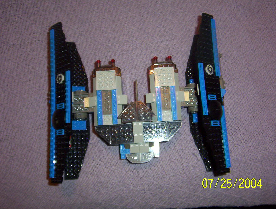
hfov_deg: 51.2
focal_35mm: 36
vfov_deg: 39.8
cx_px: 138
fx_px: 288
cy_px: 104
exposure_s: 1/30
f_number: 2.76
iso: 140
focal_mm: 5.54
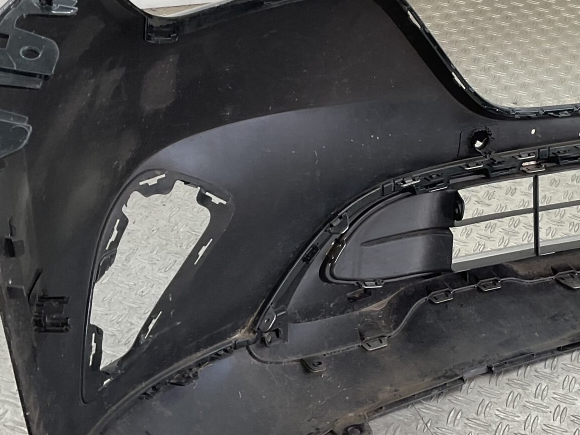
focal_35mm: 64
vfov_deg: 22.9
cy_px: 202
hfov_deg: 29.6
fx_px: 1072
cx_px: 461
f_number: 1.8
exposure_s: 1/100
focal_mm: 3
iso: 20
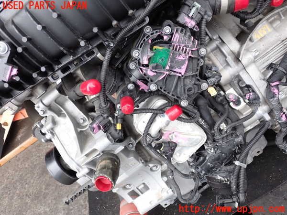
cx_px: 144
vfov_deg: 46.8
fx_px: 249
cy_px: 108
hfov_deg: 60.0
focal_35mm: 30
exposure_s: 1/80
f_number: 3.2
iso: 100
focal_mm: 5.4
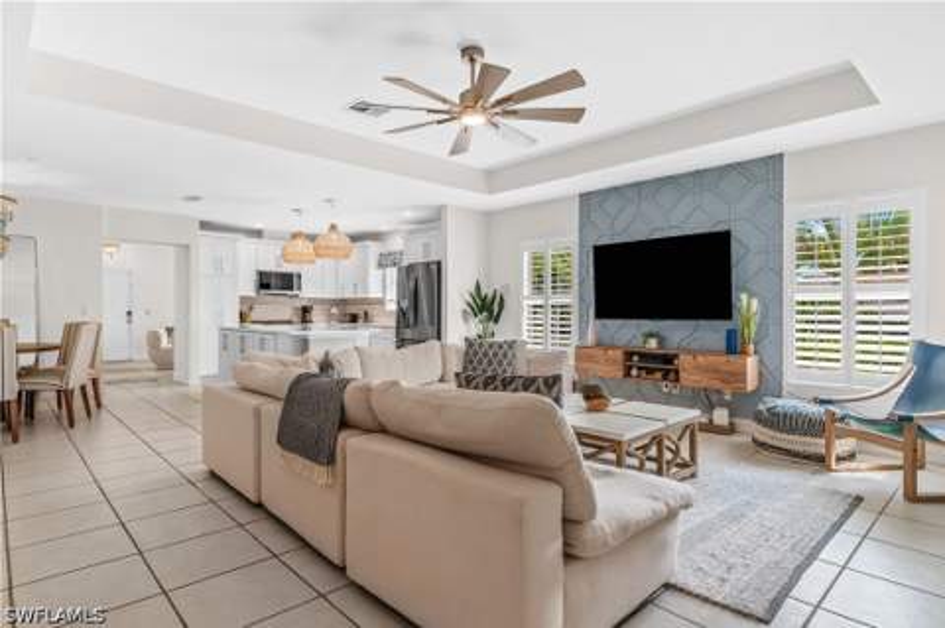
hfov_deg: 84.0
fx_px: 524
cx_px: 472
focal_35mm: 20
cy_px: 314
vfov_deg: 61.8
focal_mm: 20
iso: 320
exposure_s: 1/13
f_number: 10
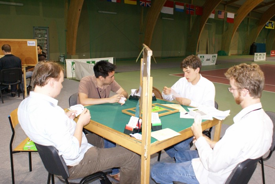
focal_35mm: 30
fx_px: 229
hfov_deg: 61.9
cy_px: 92
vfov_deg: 43.7
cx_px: 138
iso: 800
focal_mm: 20
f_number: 5.6
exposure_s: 1/40
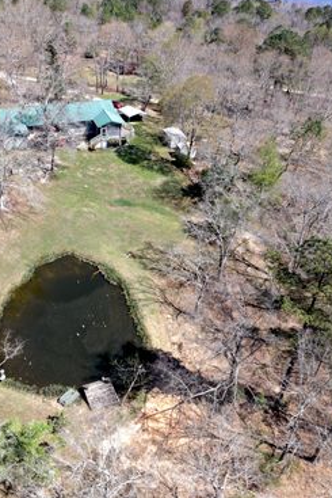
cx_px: 79
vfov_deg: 55.8
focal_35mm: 34
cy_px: 245
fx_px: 470
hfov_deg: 37.8
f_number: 1.8
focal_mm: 8.67
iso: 100
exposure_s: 1/2500
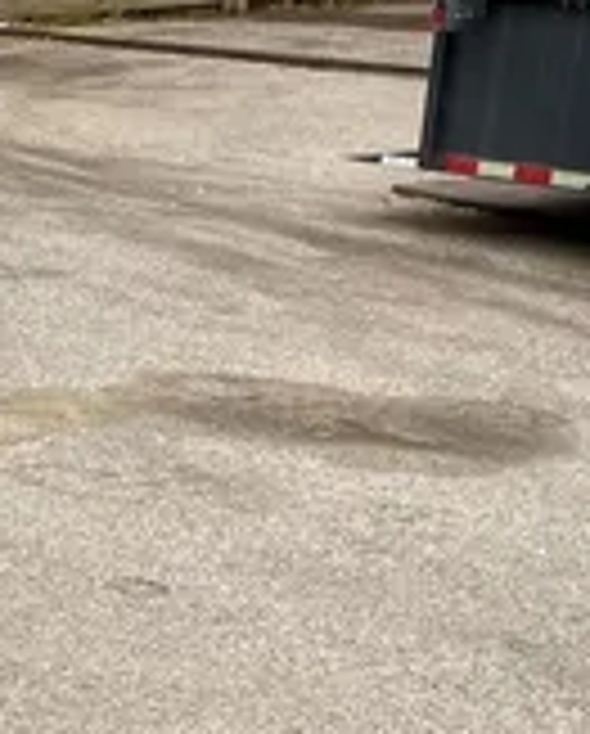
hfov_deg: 12.1
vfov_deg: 16.6
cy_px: 660
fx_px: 2481
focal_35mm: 114
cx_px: -585
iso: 32
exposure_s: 1/417
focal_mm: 4.25
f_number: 1.8
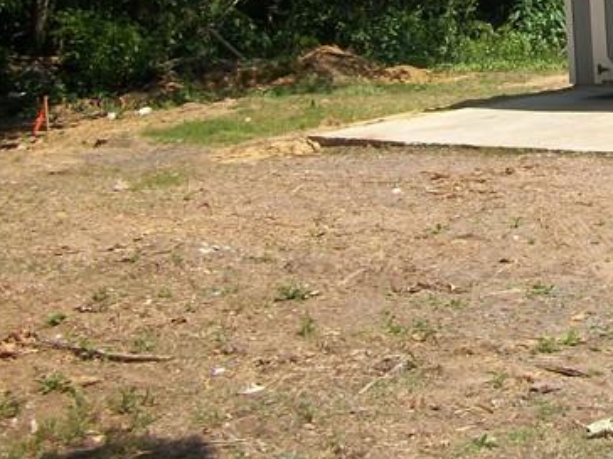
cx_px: 857
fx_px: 1594
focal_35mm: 90
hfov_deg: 19.6
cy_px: -50
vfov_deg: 15.9
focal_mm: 5.7
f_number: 8.8
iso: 80
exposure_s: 1/160
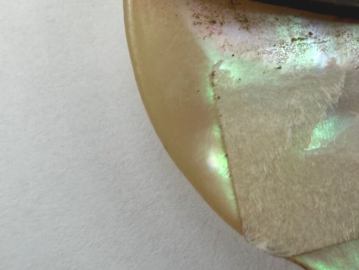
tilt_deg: -68.1
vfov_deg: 19.8
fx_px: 747
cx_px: 412
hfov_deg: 24.8
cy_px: -3
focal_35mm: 72
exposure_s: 1/100
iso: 40
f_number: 2.2
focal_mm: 2.22
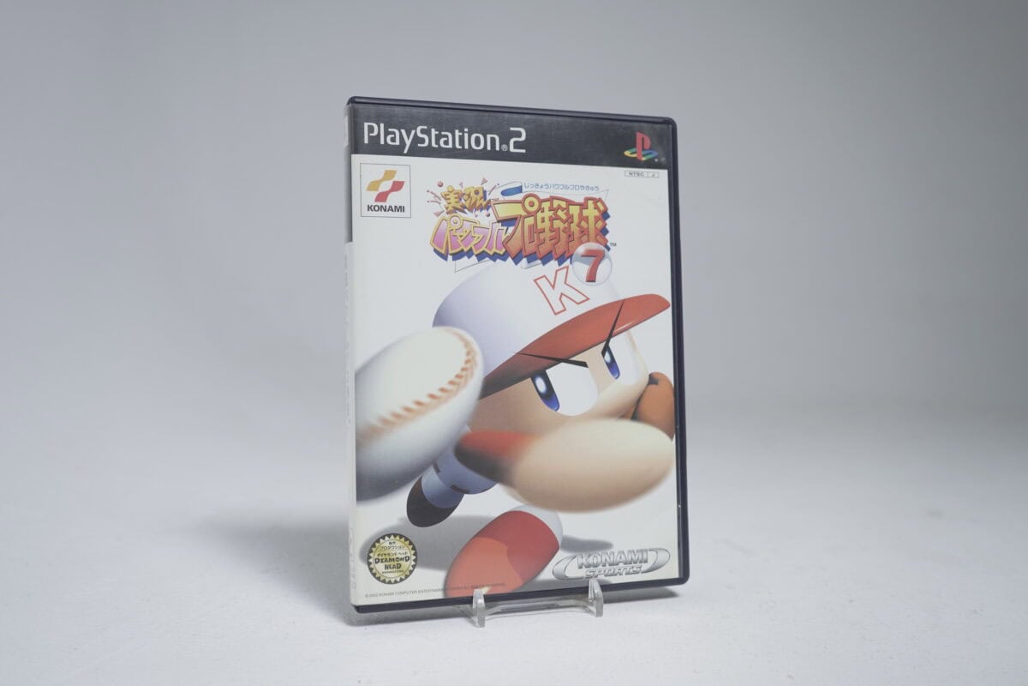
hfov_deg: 57.2
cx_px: 514
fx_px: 942
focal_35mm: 33
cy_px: 343
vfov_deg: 40.0
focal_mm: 33
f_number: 5.6
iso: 640
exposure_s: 1/30
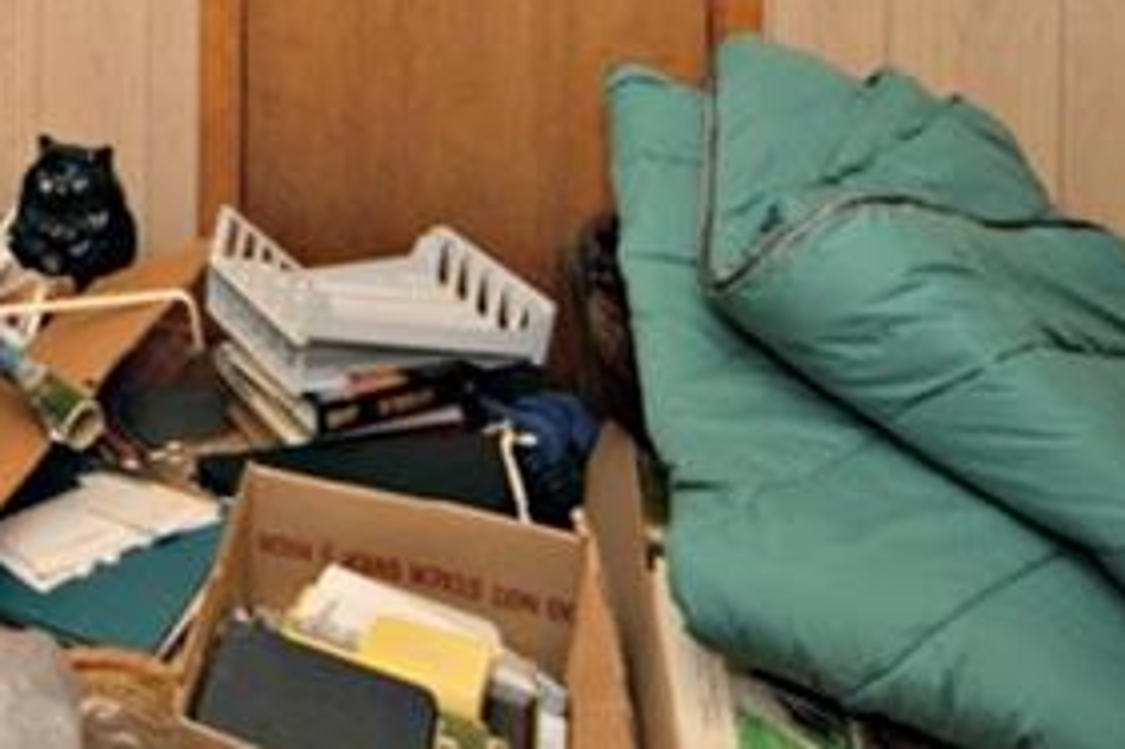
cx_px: -136
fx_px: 1593
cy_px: -513
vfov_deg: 20.5
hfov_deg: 33.5
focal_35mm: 51
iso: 800
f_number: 5
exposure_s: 1/60
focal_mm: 14
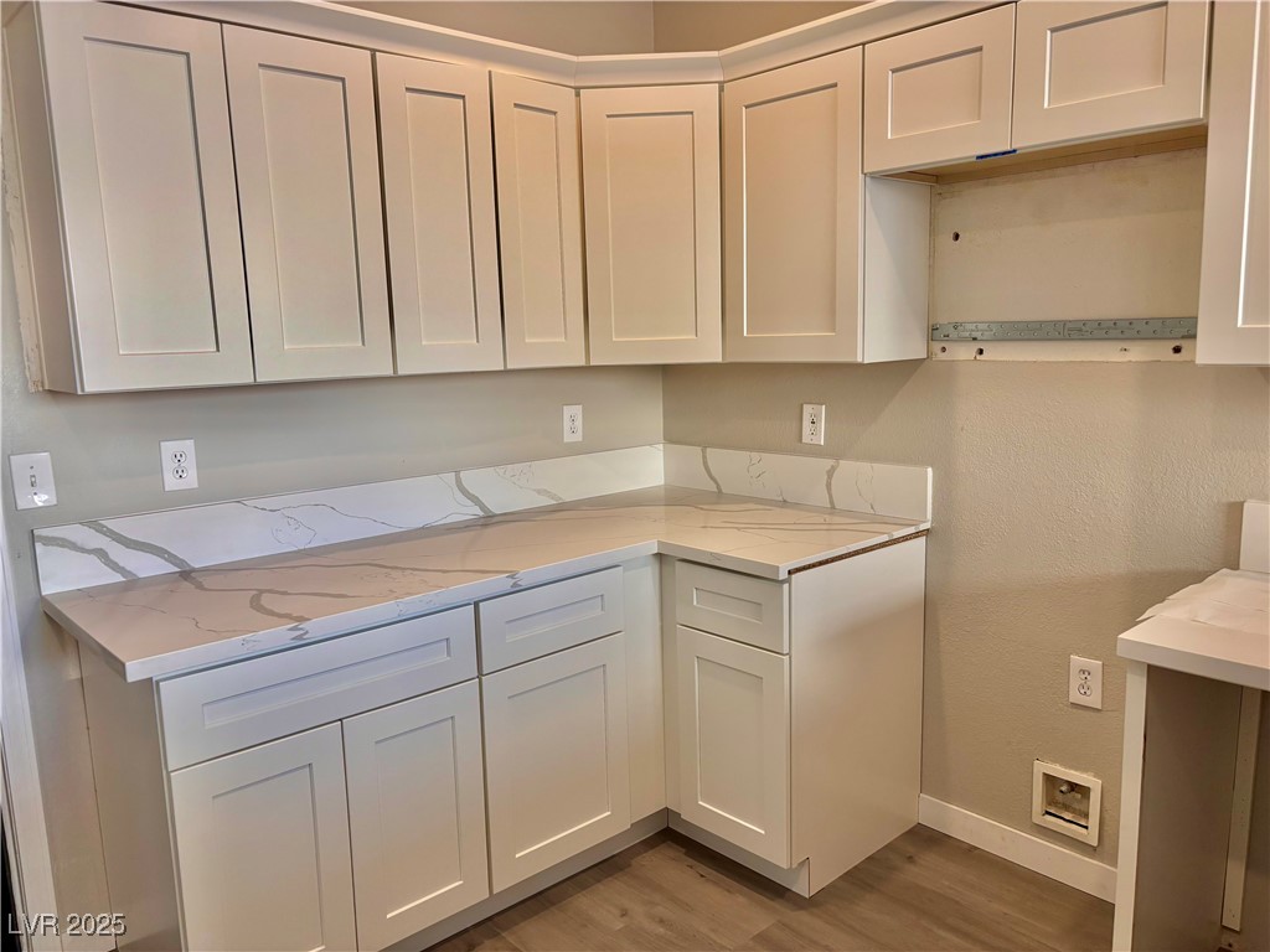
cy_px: 476
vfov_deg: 53.1
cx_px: 635
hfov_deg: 67.3
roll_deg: +1.5
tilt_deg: -9.0
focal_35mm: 26
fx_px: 954
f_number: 1.6
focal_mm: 5.96
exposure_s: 1/120
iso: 125
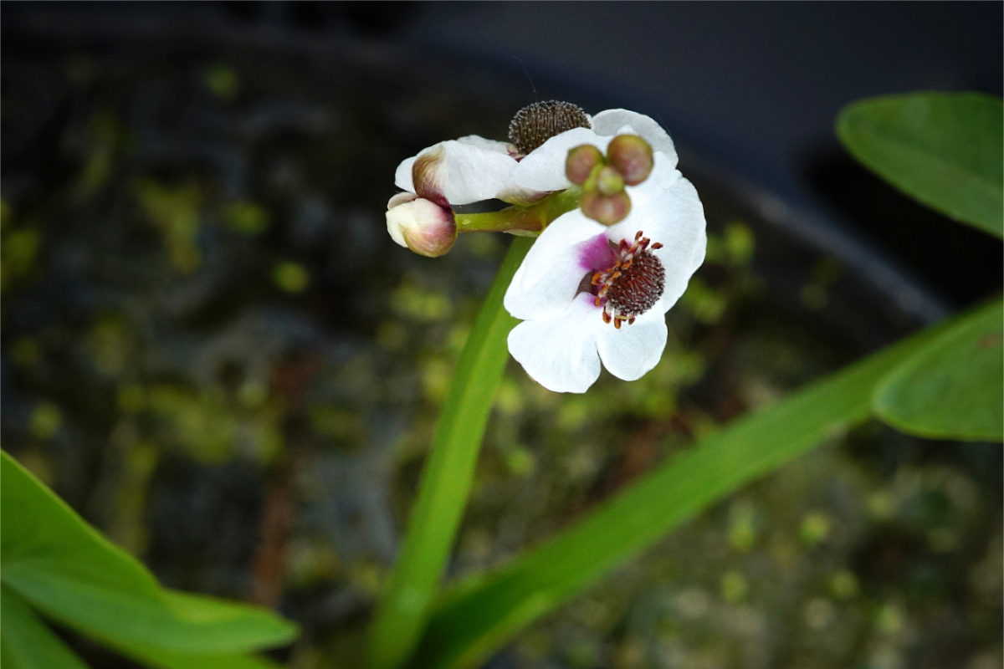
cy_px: 334
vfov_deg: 9.1
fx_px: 4183
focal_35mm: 150
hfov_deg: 13.7
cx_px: 502
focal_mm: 100
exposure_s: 1/200
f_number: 7.1
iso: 400
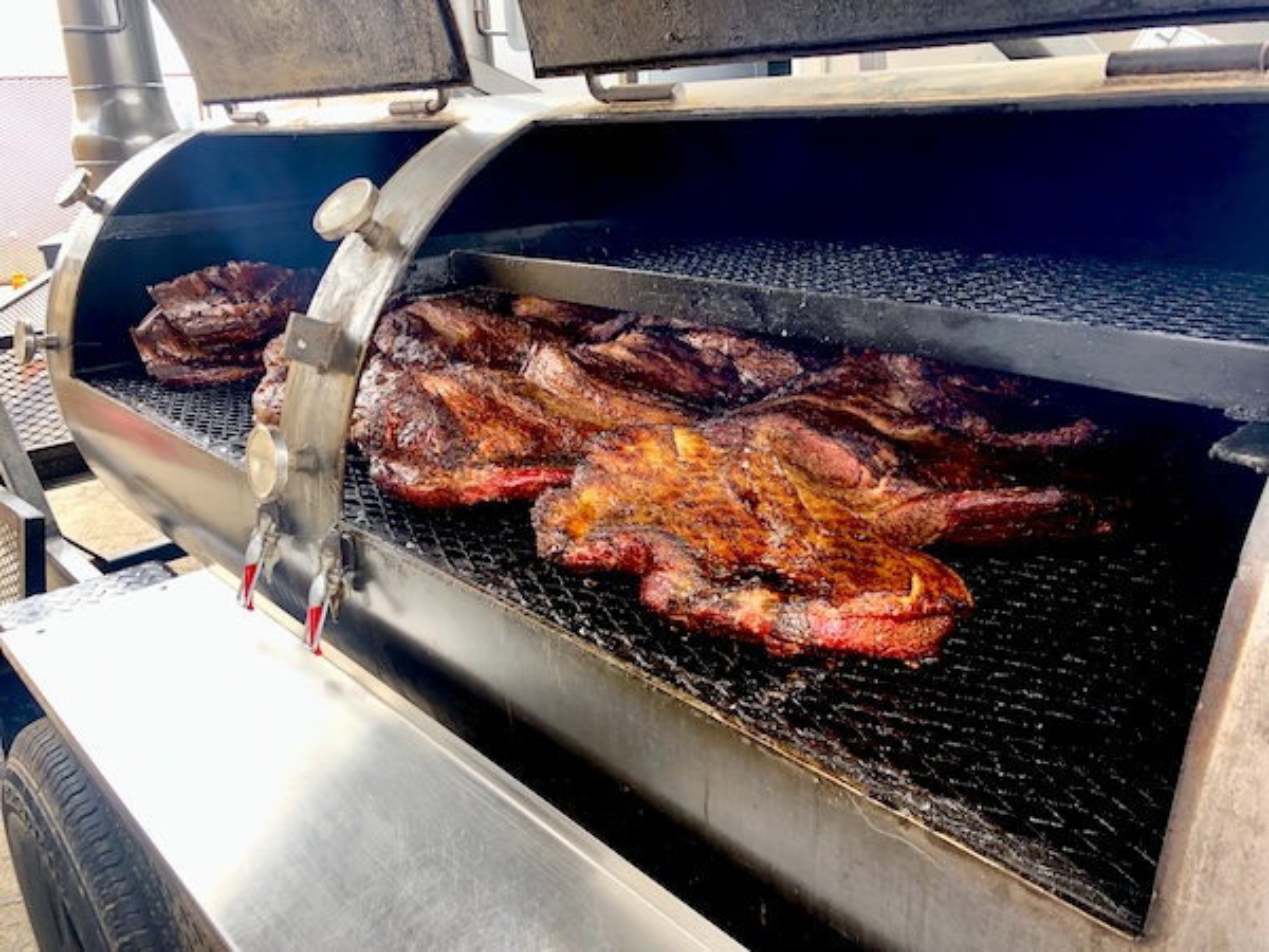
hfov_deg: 63.4
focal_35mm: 28
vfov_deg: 49.7
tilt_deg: -19.7
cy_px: 476
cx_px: 634
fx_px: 1026
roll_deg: +1.0
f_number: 1.8
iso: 64
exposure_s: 1/120
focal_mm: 4
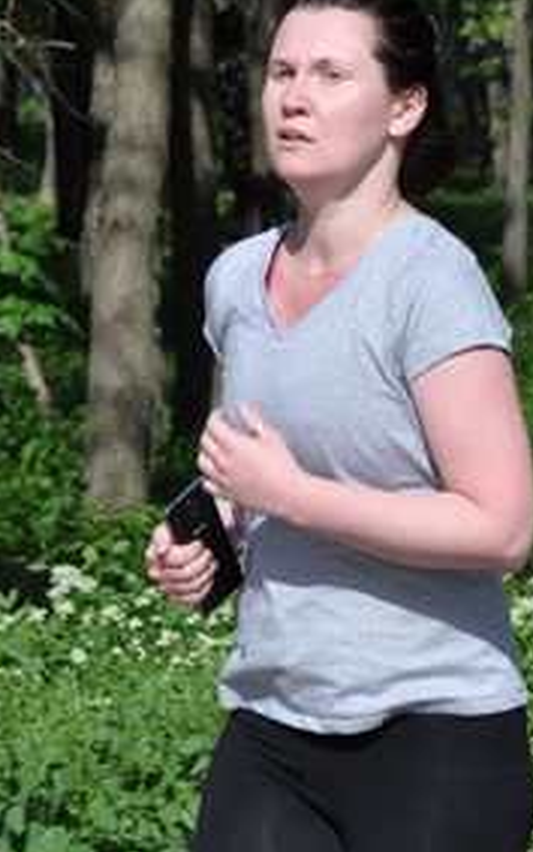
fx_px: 6922
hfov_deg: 4.4
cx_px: 539
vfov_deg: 7.0
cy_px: 278
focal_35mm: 298
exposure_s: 1/400
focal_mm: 92
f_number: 10
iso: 200
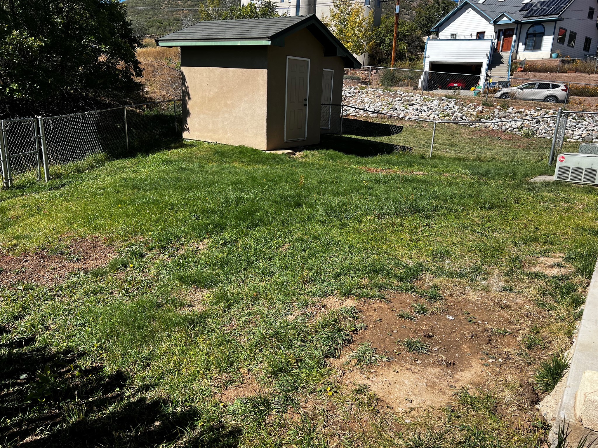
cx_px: 299
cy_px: 224
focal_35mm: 26
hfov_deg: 67.3
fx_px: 449
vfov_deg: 53.1
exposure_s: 1/3257
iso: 50
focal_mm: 5.7
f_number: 1.5
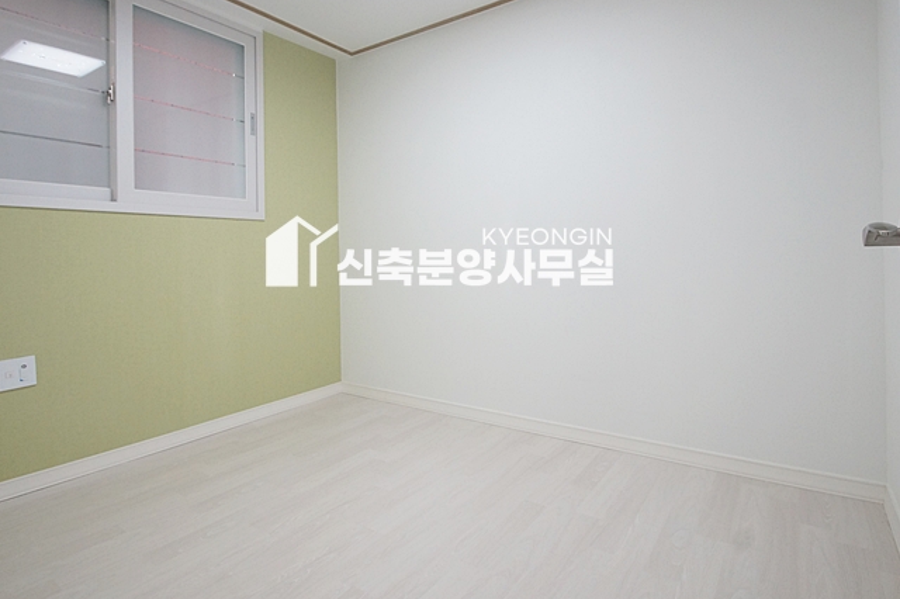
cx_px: 439
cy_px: 246
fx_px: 515
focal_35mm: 21
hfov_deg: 82.2
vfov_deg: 59.9
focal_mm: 11
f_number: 6.3
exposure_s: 1/50
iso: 800
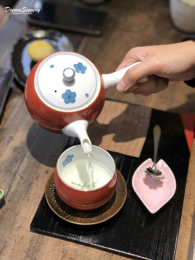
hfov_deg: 25.7
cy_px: 130
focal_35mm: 57
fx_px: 428
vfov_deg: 33.8
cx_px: 98
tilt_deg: -48.1
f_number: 2.8
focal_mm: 6.6
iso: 64
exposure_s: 1/30
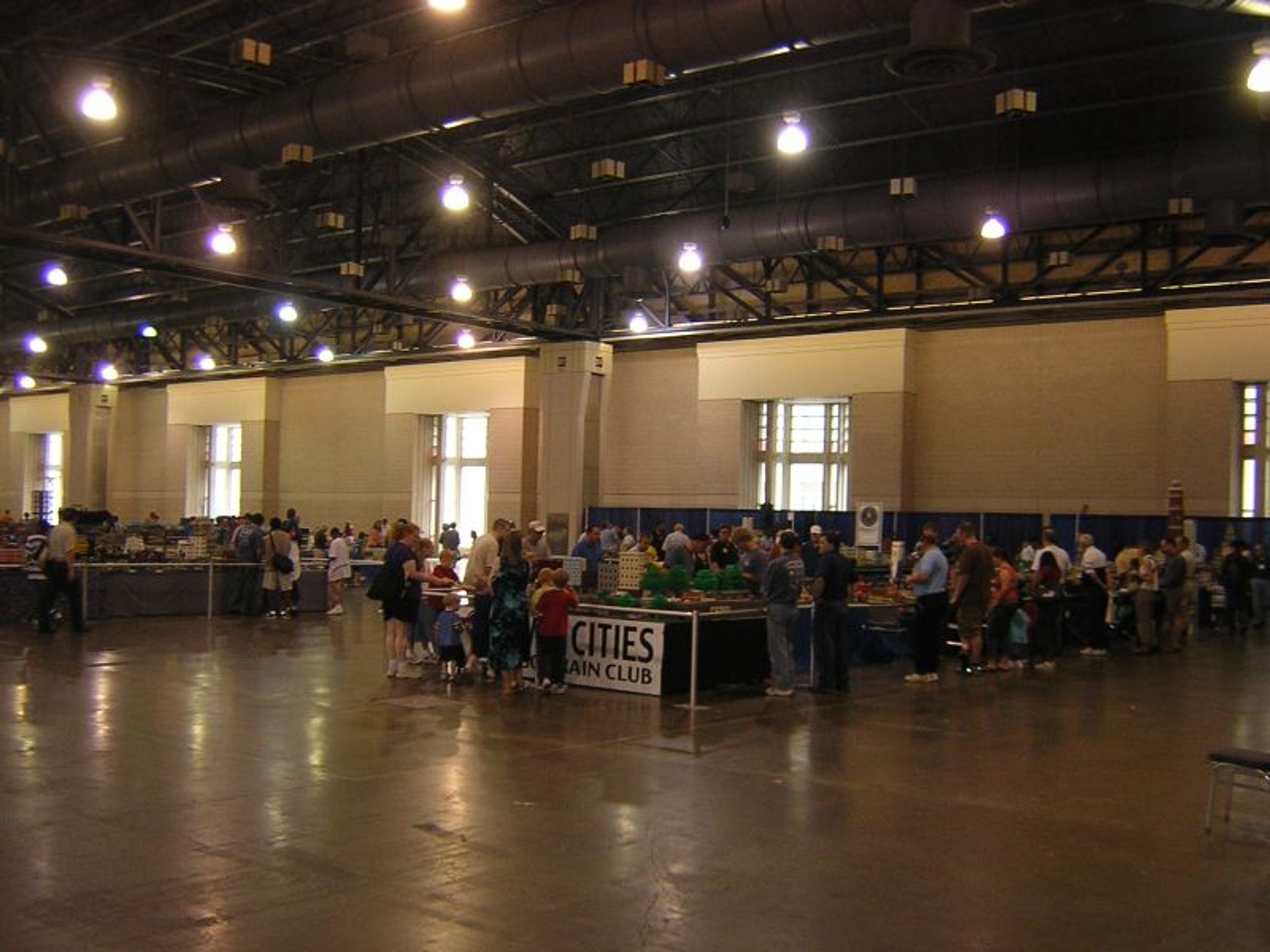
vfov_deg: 39.7
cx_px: 635
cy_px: 476
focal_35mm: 36
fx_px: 1321
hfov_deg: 51.4
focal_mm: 4.7
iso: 254
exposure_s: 1/60.1
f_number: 2.6
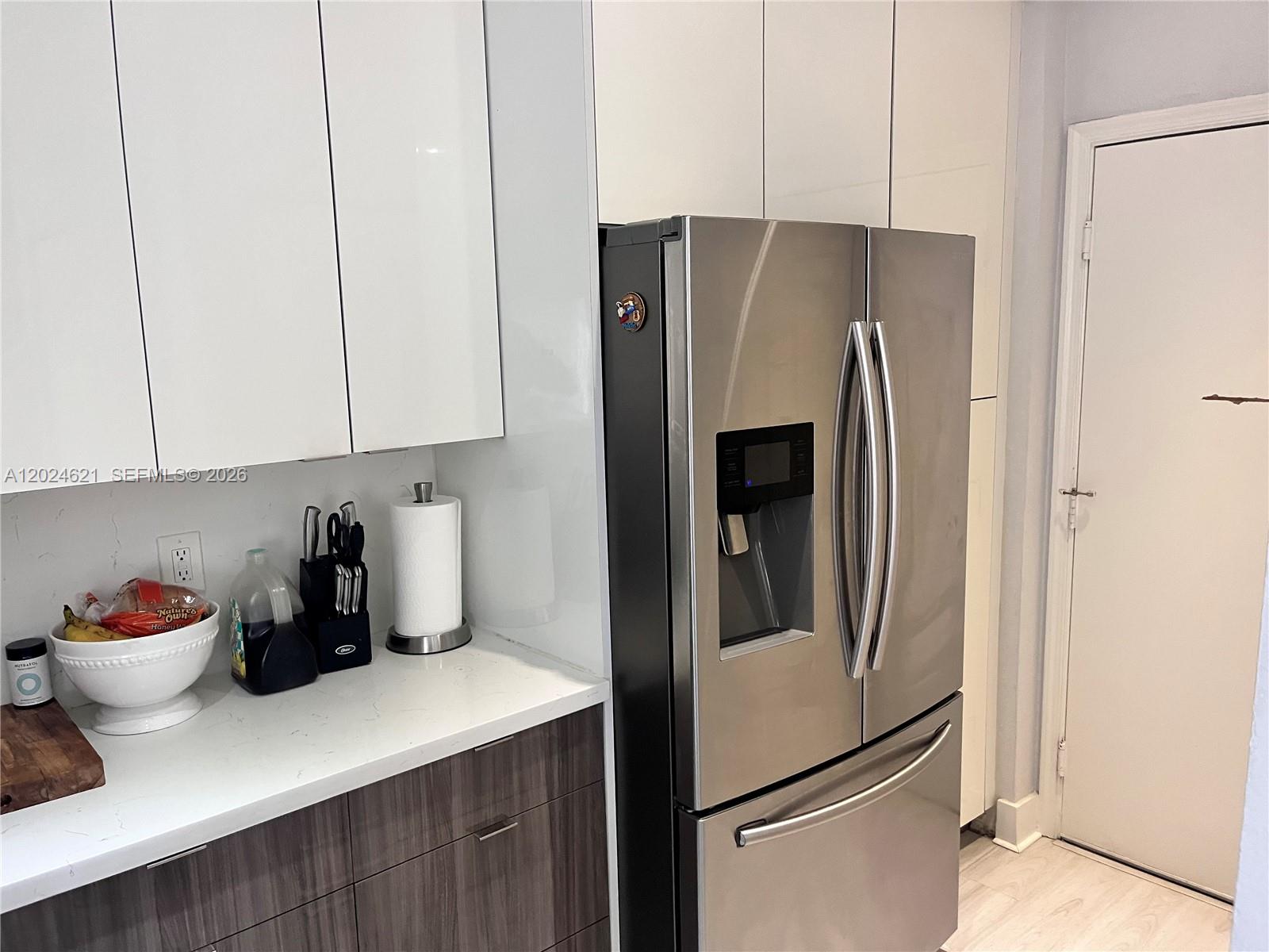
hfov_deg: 67.3
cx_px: 634
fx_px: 953
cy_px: 476
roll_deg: +3.1
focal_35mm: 26
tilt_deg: -9.2
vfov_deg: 53.1
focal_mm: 5.1
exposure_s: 1/60
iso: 320
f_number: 1.6
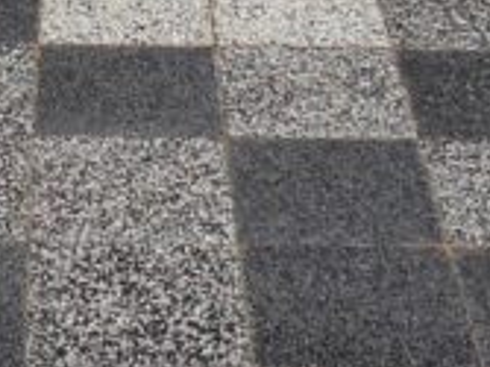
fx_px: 2079
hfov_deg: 13.3
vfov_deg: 9.0
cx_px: 44
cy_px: -526
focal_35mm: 147
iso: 80
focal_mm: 4.2
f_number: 7.5
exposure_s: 1/125
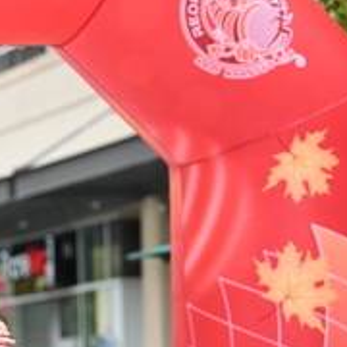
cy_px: 297
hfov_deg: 7.4
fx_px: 2688
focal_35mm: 237
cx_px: 14
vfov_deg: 7.4
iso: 640
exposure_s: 1/2000
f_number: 2.8
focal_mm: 91
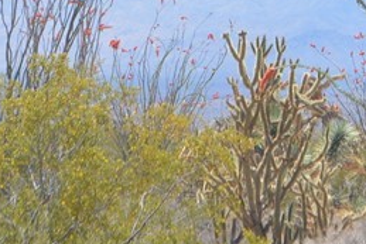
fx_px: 3510
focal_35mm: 345
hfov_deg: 5.9
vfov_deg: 4.0
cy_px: -7
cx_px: 408
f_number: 8
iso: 100
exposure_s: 1/200
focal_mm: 55
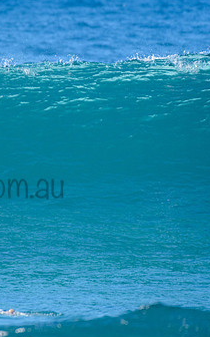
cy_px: 131
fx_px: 9871
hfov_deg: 1.2
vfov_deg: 2.0
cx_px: -107
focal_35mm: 1078
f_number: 5.6
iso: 180
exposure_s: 1/2000
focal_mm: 500
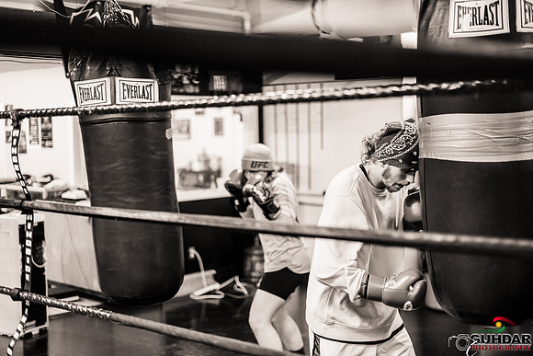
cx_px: 266
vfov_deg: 27.0
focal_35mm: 50
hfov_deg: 39.6
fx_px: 740
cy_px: 178
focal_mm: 50
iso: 1600
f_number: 1.8
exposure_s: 1/400
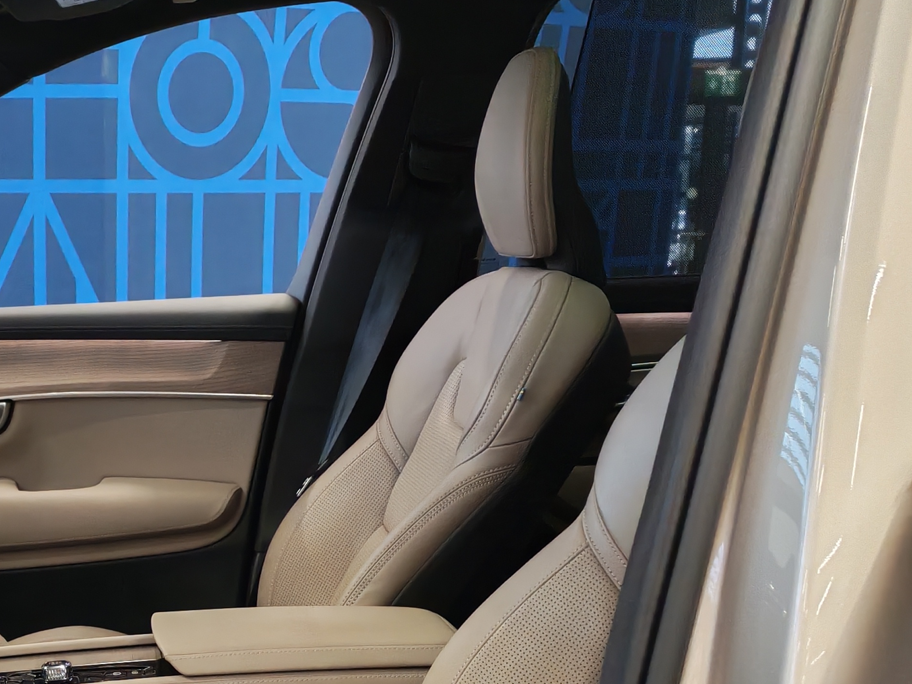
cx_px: 44
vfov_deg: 21.4
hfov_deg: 27.6
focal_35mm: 67
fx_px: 1765
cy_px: 619
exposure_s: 1/100
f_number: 1.9
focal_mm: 6.12
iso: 981
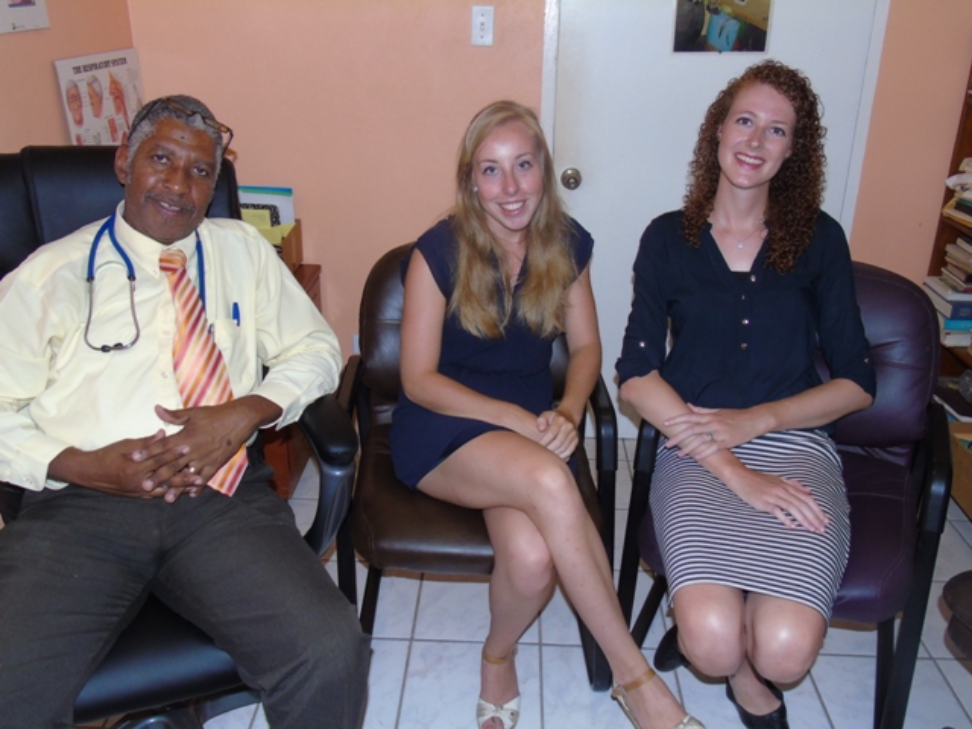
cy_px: 364
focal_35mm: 29
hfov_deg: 61.7
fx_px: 814
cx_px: 486
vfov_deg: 48.2
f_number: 3.6
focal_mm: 5.2
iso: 200
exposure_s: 1/40
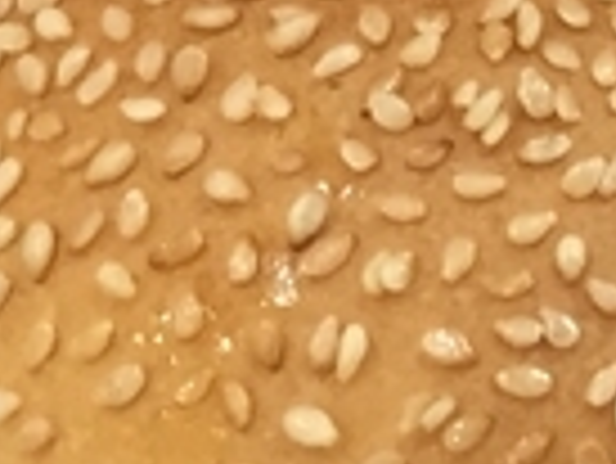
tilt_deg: -37.7
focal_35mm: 216
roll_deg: +1.9
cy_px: -108
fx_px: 3847
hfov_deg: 8.3
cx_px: 1587
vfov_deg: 6.8
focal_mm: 4.15
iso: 50
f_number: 2.2
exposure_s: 1/30
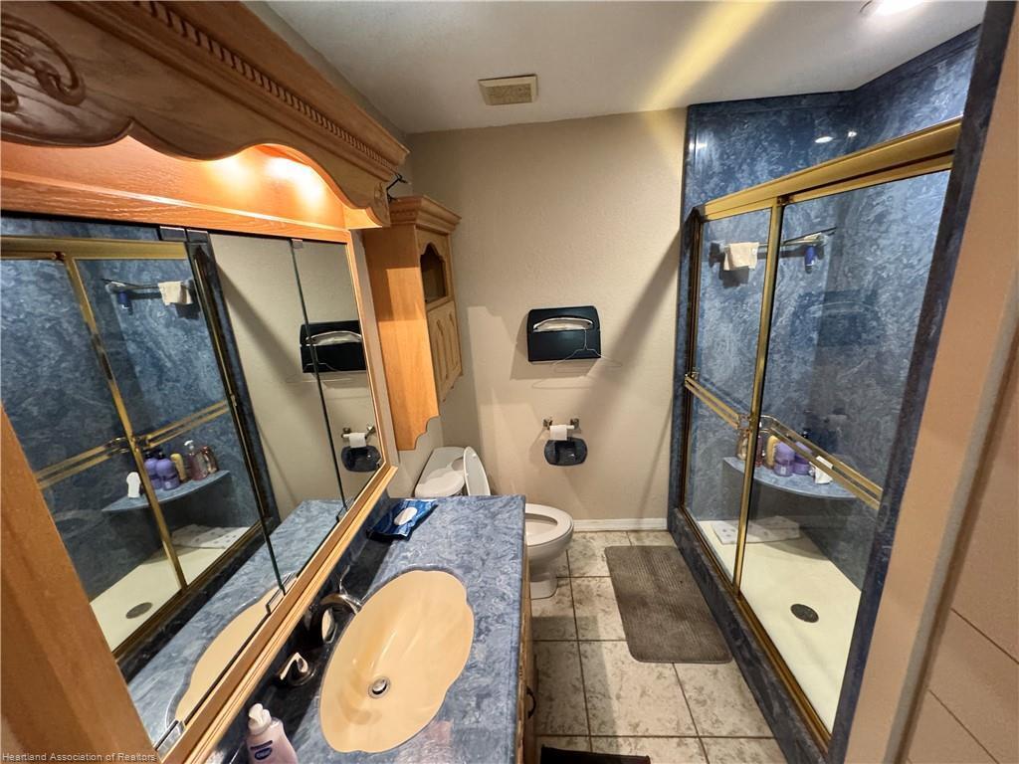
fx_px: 412
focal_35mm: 14
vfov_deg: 85.7
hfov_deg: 102.1
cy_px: 382
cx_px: 510
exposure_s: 1/60
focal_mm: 2.22
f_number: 2.2
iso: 640
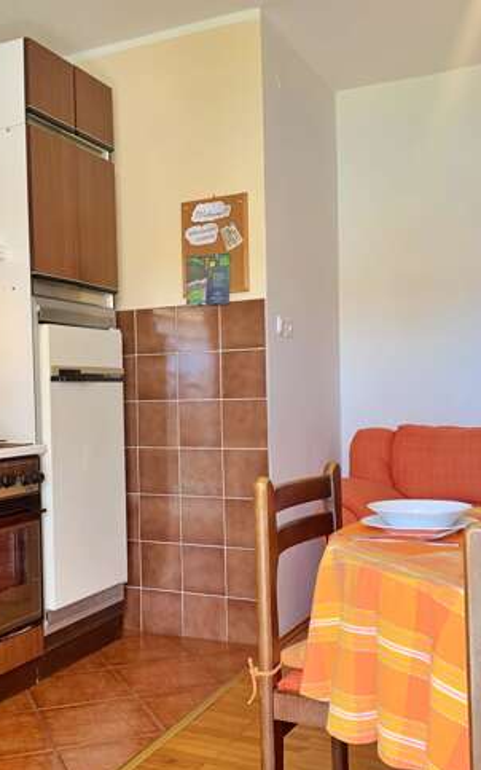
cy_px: 407
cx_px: 162
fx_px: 818
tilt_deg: +0.6
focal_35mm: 39
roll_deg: +0.7
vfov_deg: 50.4
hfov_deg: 32.5
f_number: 1.8
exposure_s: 1/76
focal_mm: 4.25
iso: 100
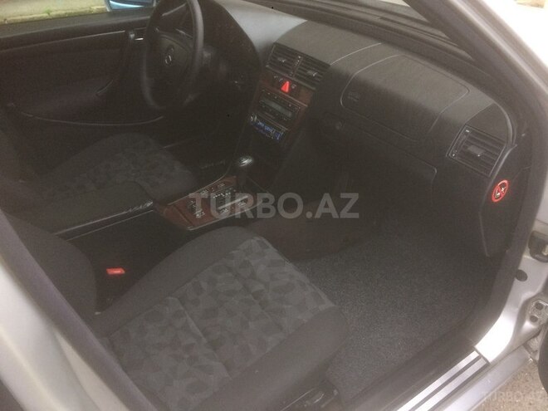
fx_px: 459
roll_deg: -1.7
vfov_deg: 48.2
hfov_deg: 61.7
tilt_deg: -31.9
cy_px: 206
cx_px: 274
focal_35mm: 29
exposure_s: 1/33
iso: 64
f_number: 2.2
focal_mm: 4.15
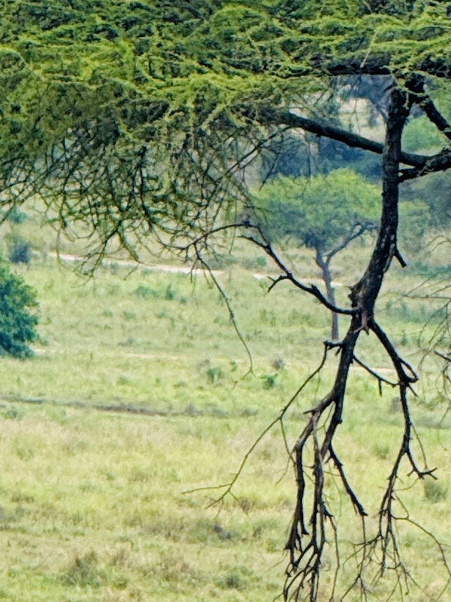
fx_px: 10235
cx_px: 409
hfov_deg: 2.5
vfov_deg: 3.3
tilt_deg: -5.3
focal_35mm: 589
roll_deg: -1.8
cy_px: 1182
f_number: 2.8
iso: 50
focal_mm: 15.66
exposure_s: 1/418
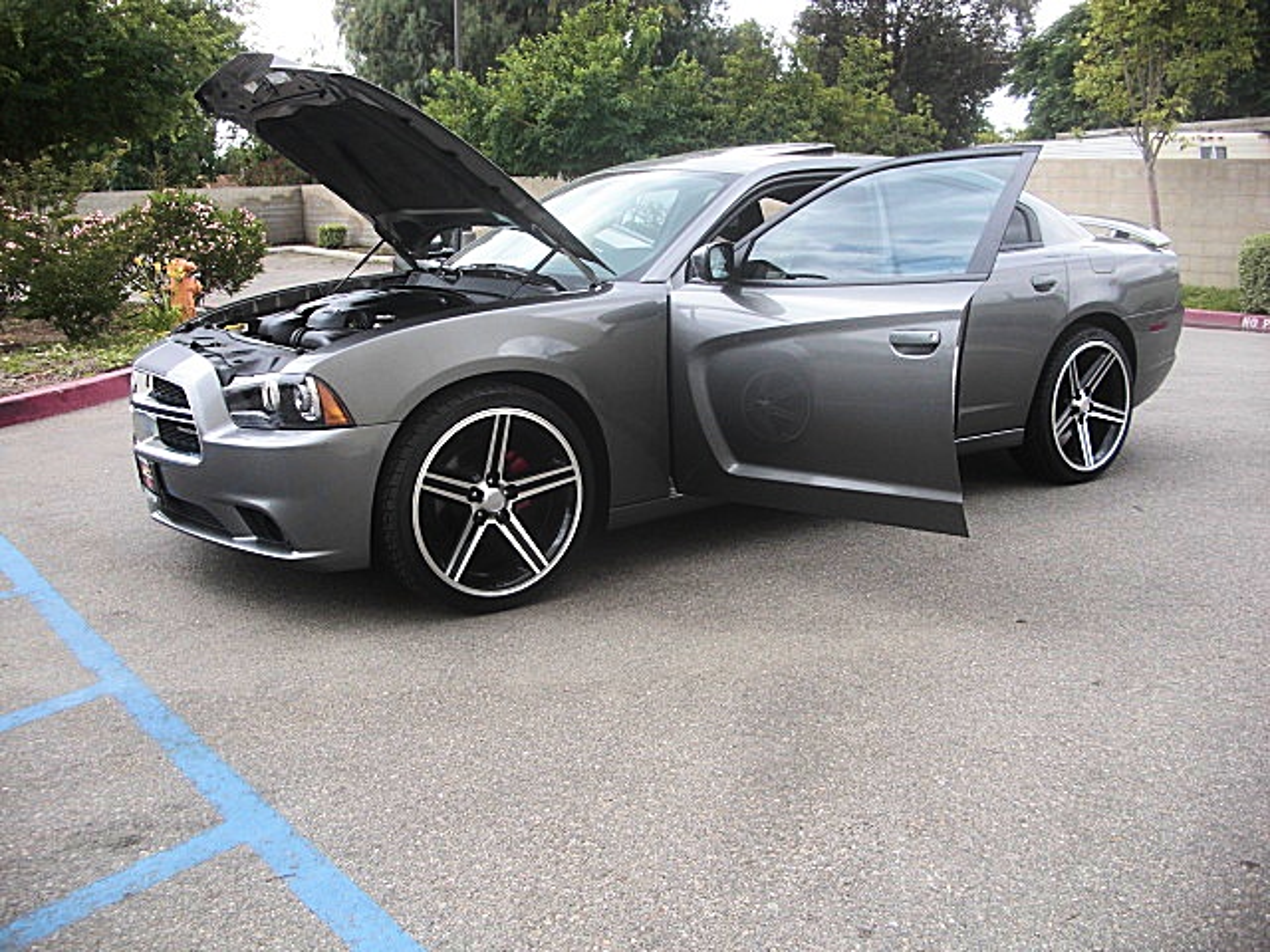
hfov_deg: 51.4
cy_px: 476
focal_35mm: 36
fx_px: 1321
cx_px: 635
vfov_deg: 39.7
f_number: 2.8
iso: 50
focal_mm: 6.3
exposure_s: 1/320
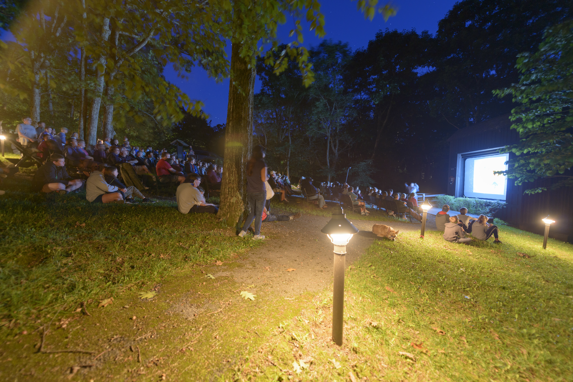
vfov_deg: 81.2
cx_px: 286
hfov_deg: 104.2
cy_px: 191
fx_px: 223
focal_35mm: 14
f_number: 2.8
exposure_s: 5
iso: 400
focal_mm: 14
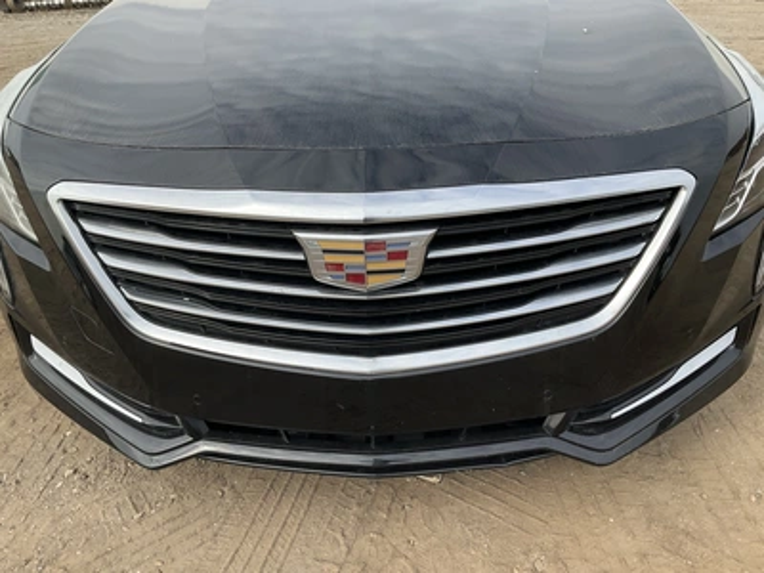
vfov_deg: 48.2
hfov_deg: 61.7
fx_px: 640
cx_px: 382
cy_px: 286
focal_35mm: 29
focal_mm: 3
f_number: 1.8
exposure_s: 1/804
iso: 25
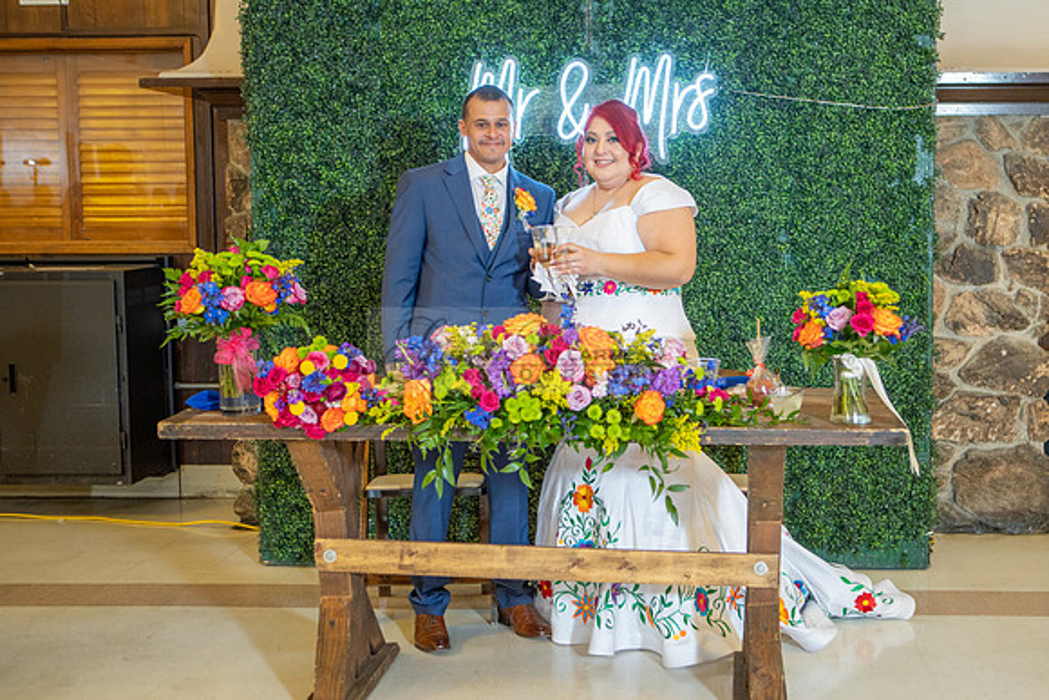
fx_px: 1497
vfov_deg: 26.3
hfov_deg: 38.4
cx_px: 633
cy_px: 342
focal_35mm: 51
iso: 800
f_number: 2.8
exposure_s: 1/100
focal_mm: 42
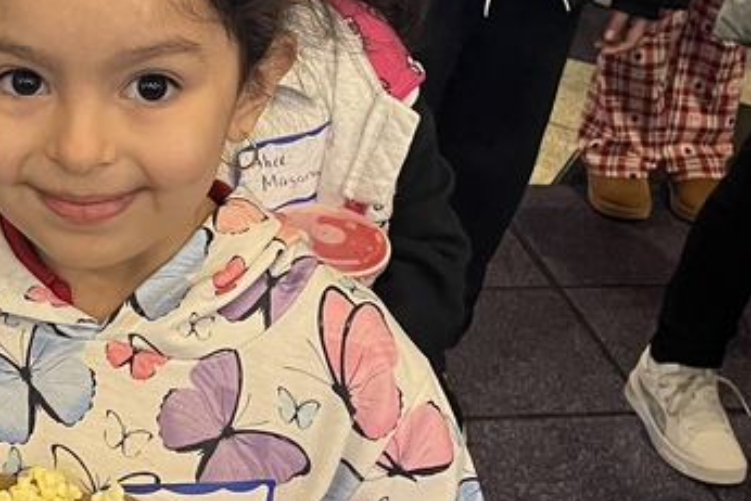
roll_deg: -1.9
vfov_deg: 17.0
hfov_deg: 24.1
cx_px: -24
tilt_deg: -29.1
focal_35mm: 80
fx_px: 1670
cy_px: 150
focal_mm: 5.1
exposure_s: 1/40
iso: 400
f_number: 1.6
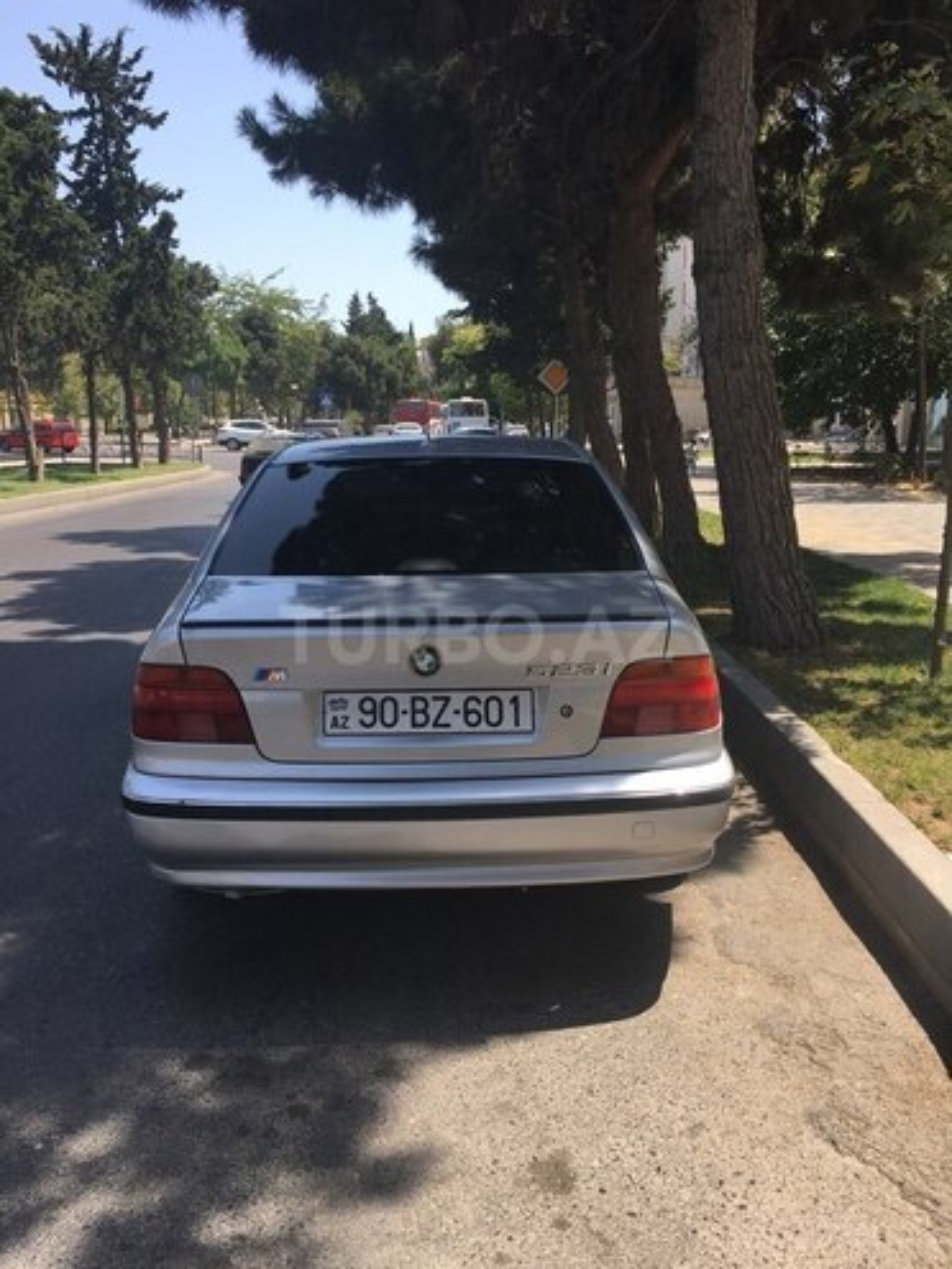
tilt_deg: -10.2
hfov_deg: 48.2
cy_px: 634
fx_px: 1063
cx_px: 476
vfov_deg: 61.7
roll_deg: +0.8
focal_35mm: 29
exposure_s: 1/663
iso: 25
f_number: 2.2
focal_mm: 4.15
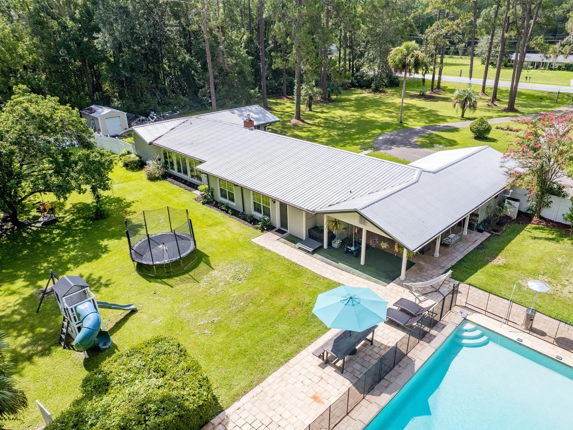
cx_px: 308
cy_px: 216
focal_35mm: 24
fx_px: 397
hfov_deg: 71.5
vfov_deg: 56.8
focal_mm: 8.38
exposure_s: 1/1250
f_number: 2.8
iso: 100
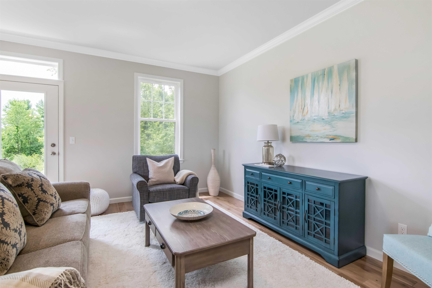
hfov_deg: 90.0
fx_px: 216
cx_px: 216
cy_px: 144
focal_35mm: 18
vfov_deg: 67.4
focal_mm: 12
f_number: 8
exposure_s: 1/40
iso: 800
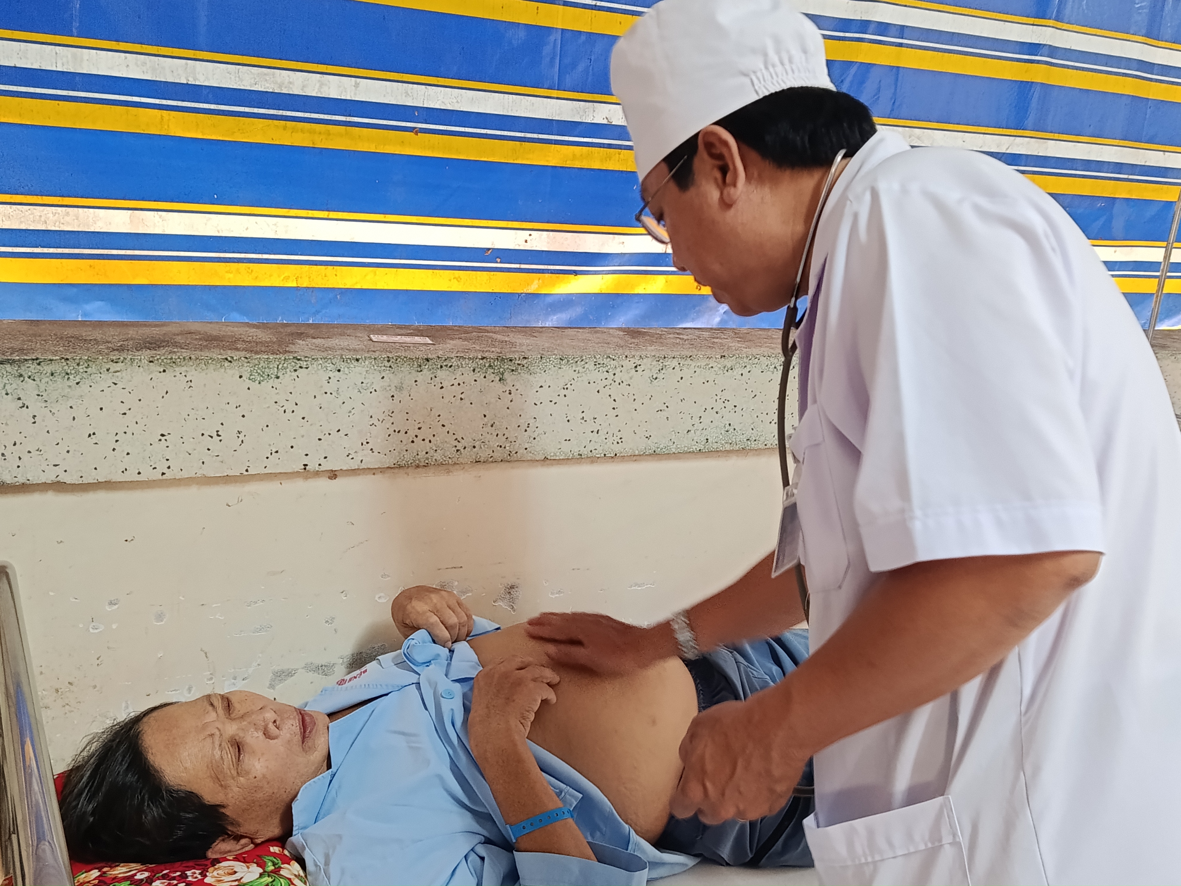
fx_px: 1194
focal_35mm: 35
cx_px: 590
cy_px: 443
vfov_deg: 40.7
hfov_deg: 52.6
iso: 1000
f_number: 1.7
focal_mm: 5.24
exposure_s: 1/33.3
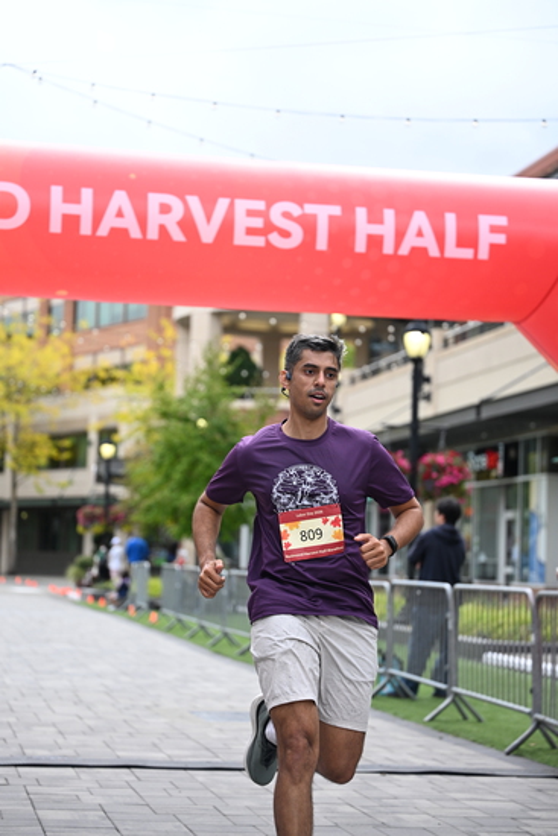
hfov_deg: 18.4
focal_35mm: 74
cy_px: 418
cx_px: 279
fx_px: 1719
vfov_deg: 27.3
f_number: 2.8
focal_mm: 74
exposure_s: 1/2500
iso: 640
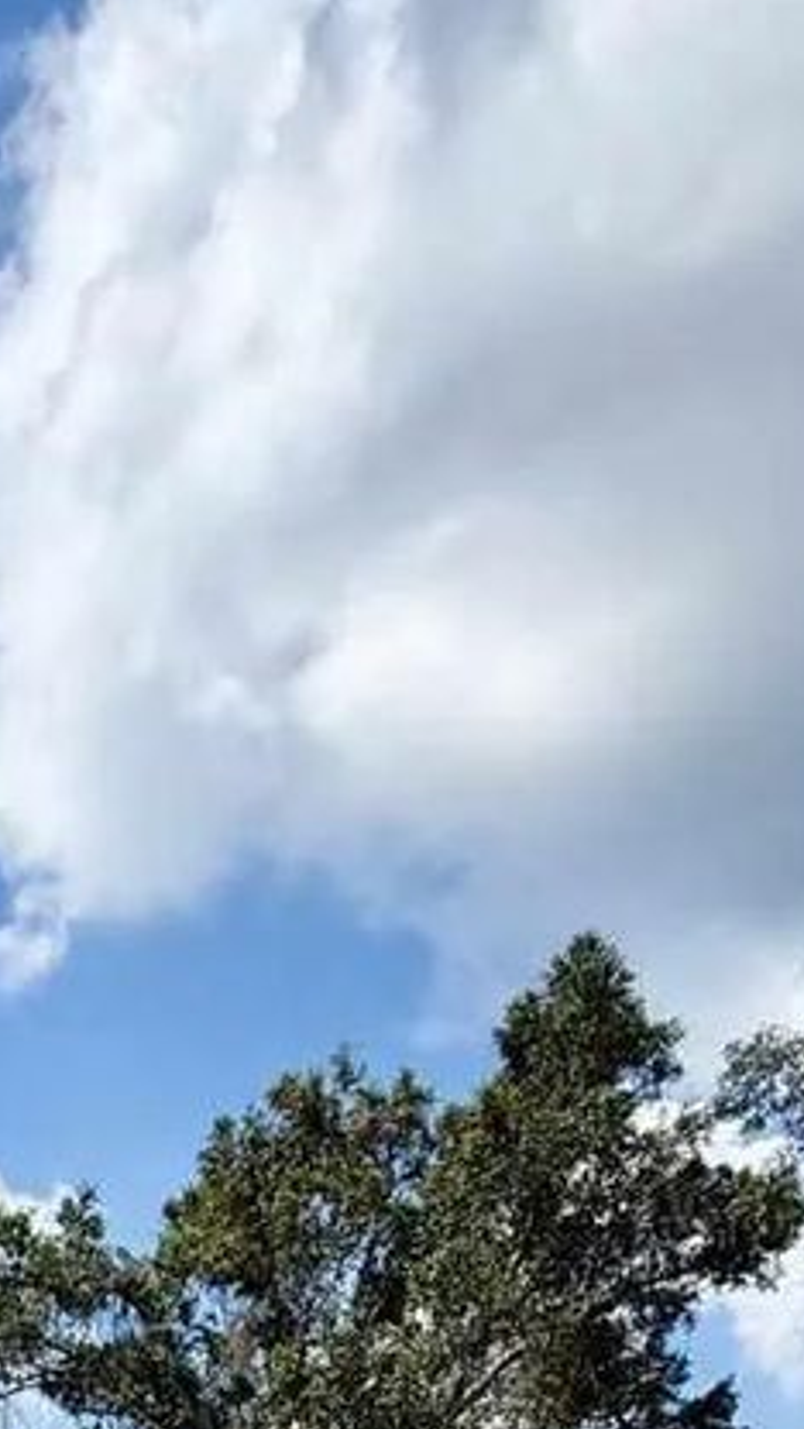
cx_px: -526
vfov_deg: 27.4
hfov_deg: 19.6
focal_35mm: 50
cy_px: 2176
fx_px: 1895
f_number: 2.2
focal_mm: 2.22
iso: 20
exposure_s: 1/1312
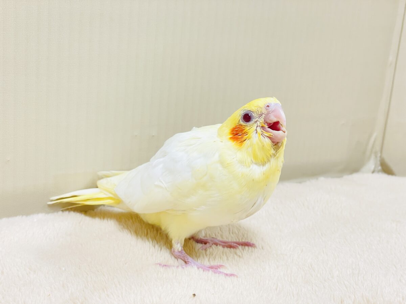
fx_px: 610
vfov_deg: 28.0
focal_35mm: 52
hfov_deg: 36.8
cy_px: 152
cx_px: 203
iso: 125
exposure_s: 1/116
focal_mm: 6
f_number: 2
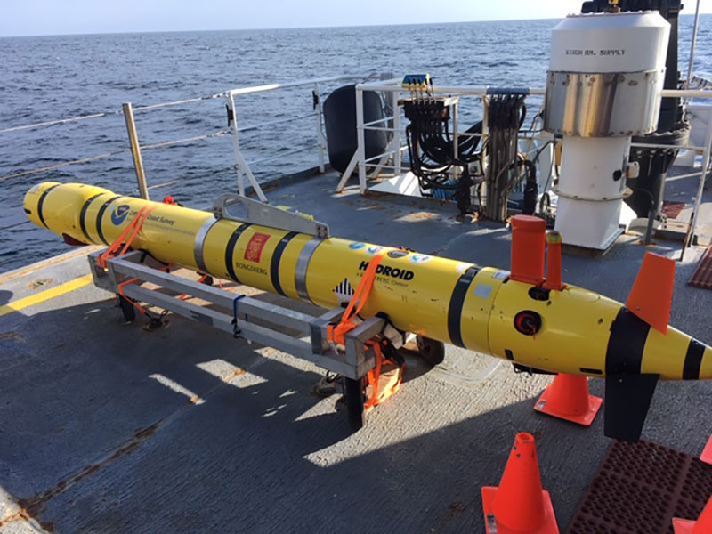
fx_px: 596
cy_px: 267
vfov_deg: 48.2
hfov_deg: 61.7
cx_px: 356
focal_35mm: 29
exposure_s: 1/646
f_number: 2.2
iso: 25
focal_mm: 4.15
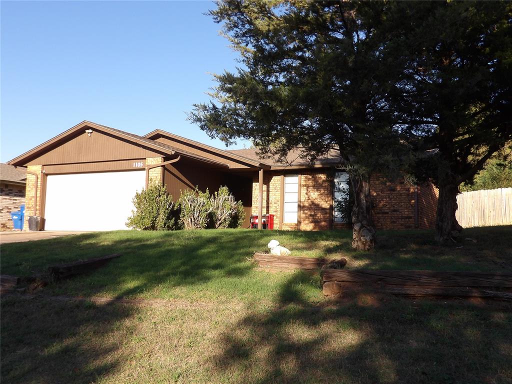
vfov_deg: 42.9
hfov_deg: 55.4
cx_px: 256
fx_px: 488
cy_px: 192
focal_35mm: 33
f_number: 3.6
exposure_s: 1/441
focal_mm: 5.9
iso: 100
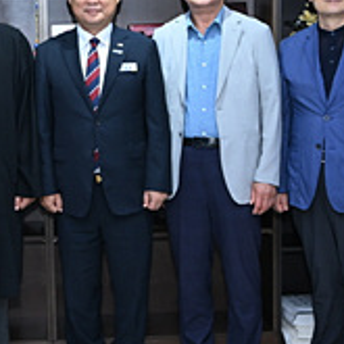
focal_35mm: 99
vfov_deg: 17.6
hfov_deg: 17.4
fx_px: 1113
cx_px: 75
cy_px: 161
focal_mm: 30
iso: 800
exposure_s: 1/125
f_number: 5.6
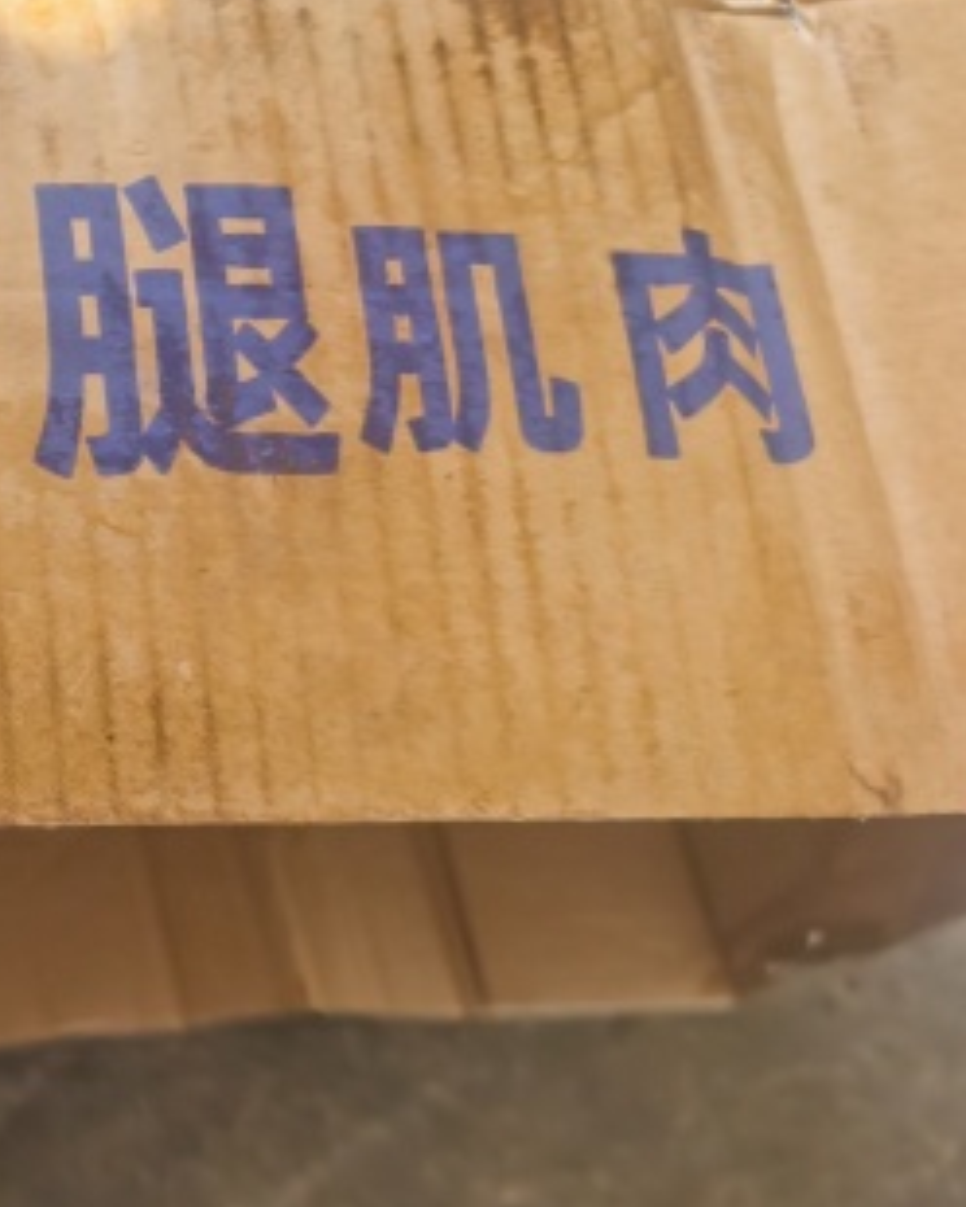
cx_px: -374
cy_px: 397
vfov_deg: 32.2
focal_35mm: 58
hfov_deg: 22.7
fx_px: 2073
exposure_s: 1/426
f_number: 1.57
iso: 71
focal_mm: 6.54
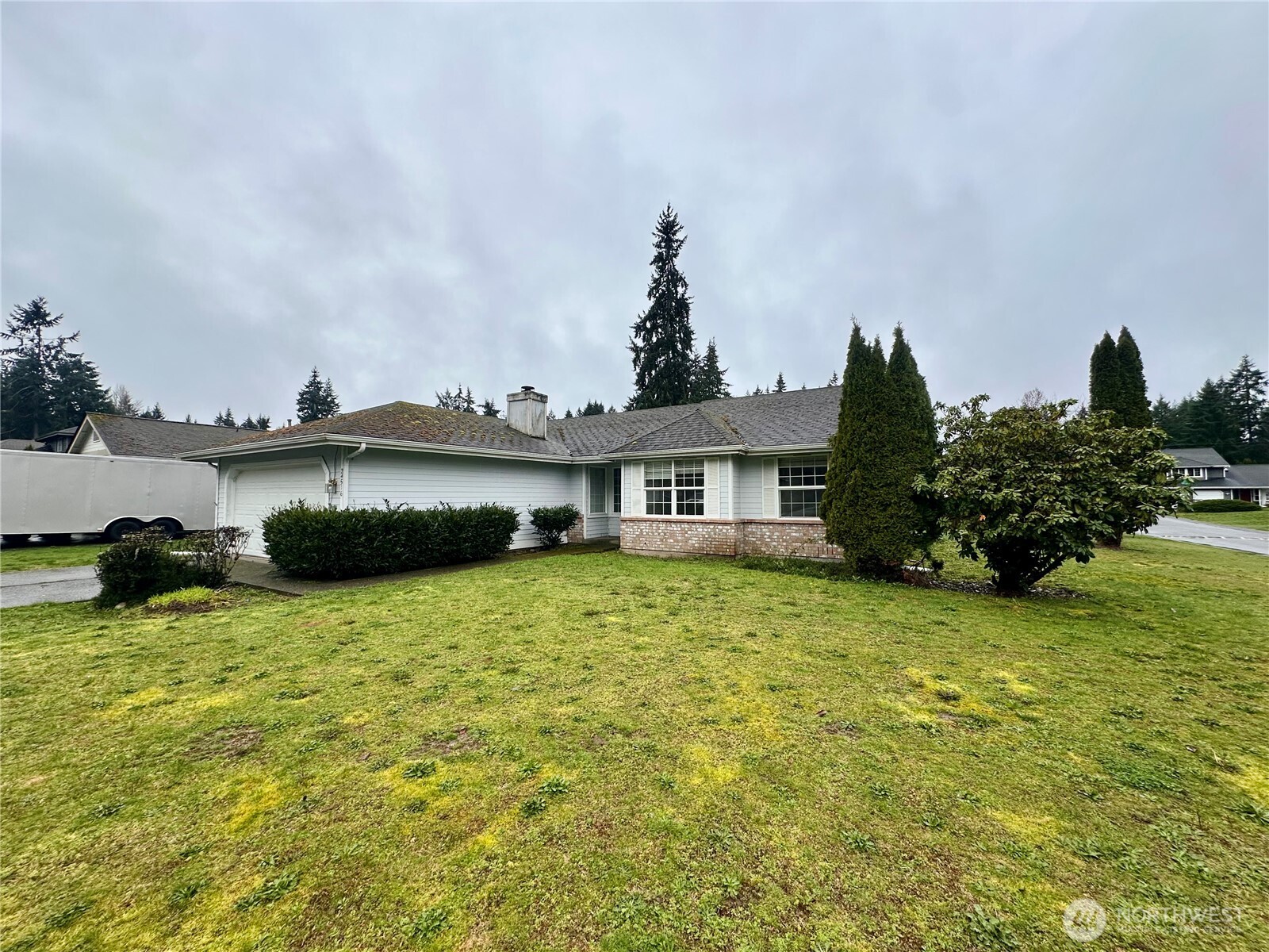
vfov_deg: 85.7
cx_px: 634
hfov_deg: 102.1
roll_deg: -0.4
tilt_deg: +3.0
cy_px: 476
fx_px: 513
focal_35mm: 14
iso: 40
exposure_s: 1/584
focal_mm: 2.22
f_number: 2.2
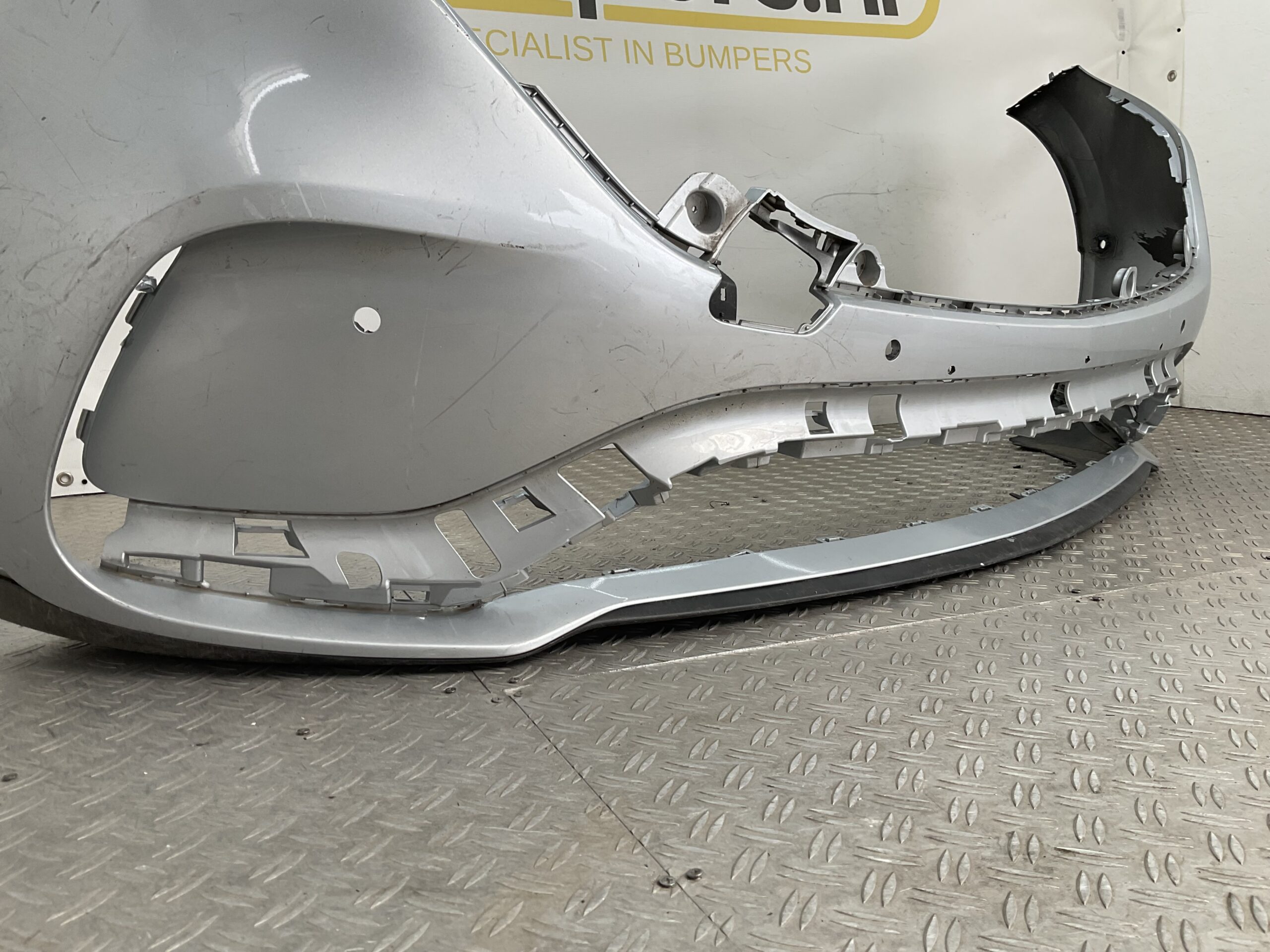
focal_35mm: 29
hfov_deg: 61.7
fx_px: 1064
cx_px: 635
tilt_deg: -9.8
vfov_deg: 48.2
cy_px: 476
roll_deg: +0.7
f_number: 1.8
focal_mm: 3
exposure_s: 1/179
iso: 16
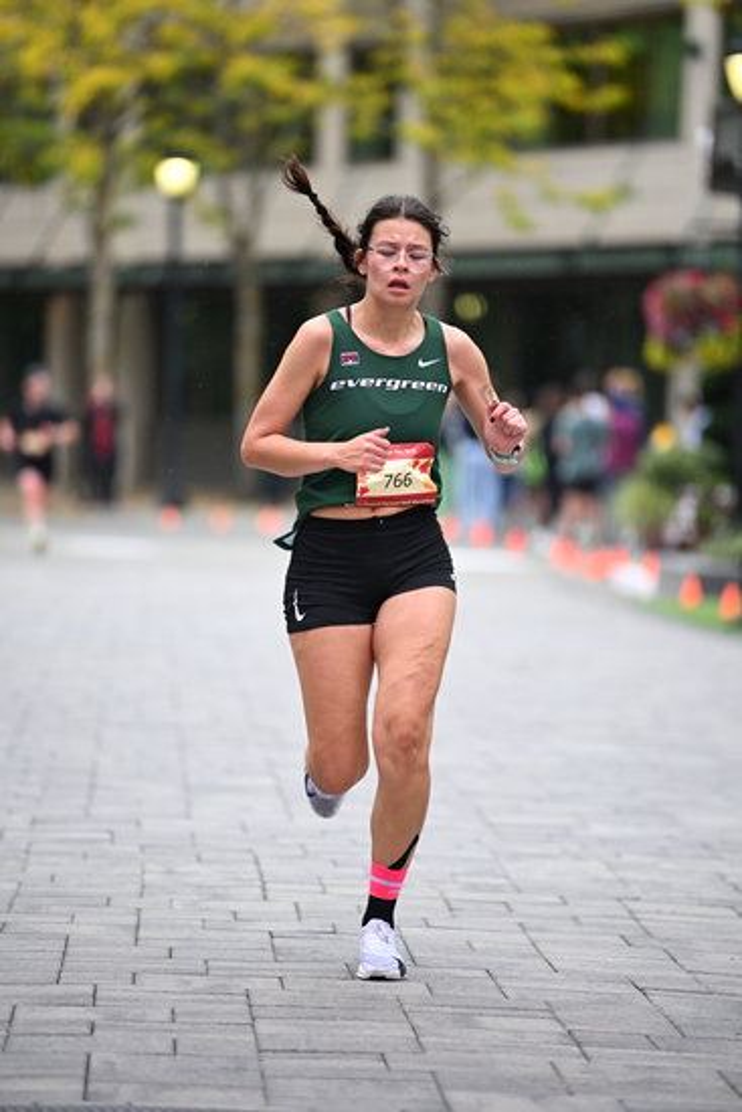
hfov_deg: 7.0
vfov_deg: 10.5
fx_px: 6024
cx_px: 371
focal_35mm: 195
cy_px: 556
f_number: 2.8
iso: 1250
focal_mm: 195
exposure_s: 1/2000
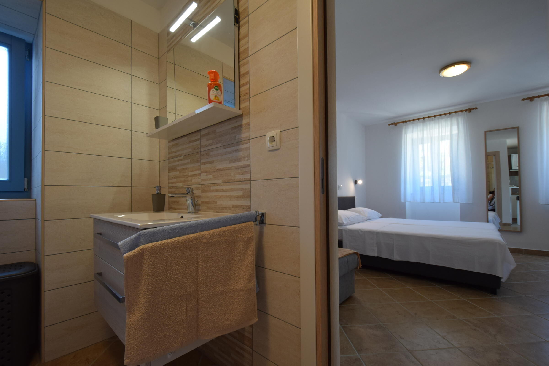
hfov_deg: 100.4
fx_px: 229
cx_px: 274
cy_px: 183
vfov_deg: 77.3
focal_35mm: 15
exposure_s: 1/80
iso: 400
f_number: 4.5
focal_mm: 10
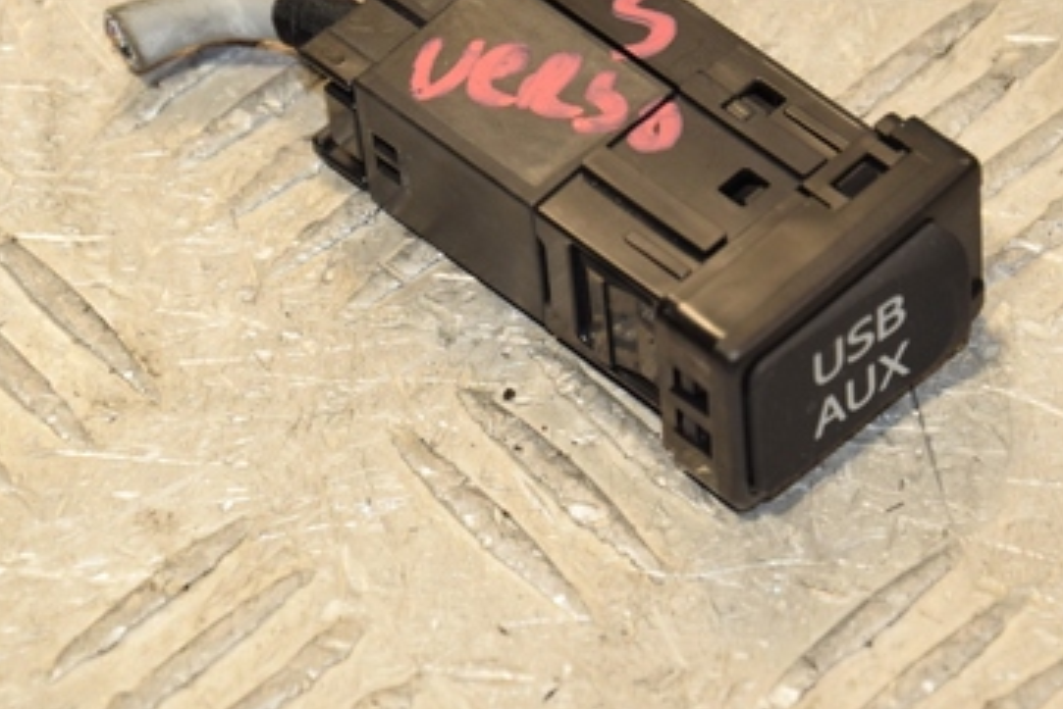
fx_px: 8238
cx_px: 586
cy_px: 129
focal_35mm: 279
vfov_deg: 4.9
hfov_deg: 7.4
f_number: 7.1
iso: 800
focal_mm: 105
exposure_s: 1/200
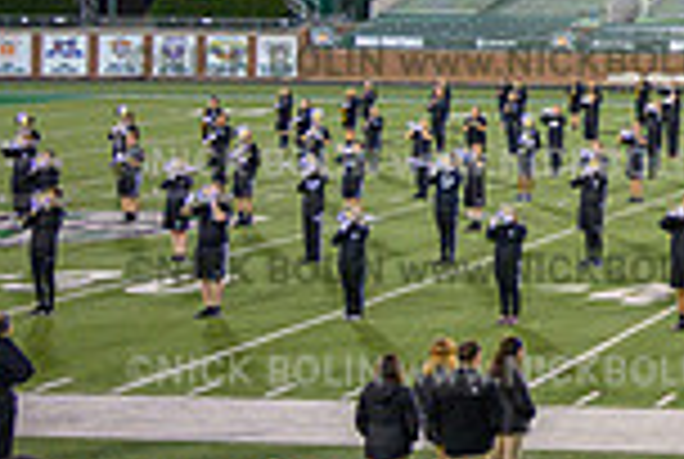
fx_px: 1847
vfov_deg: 13.9
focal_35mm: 97
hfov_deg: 17.6
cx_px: 1174
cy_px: -43
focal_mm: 25.5
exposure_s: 1/400
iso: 3200
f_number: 4
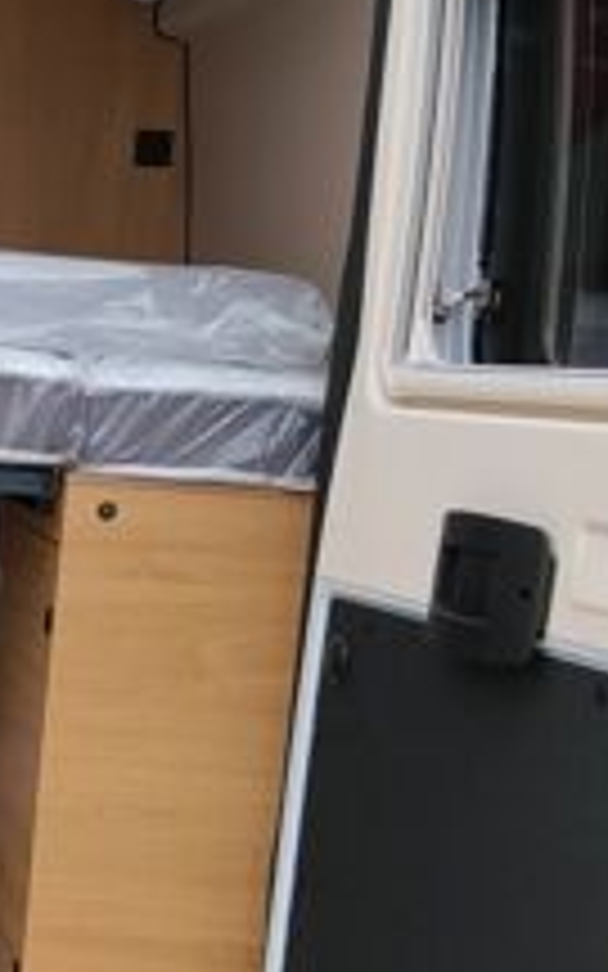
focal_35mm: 91
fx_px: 2413
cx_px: -401
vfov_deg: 22.8
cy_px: 576
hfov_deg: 13.3
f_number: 1.8
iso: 50
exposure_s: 1/899
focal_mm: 3.96
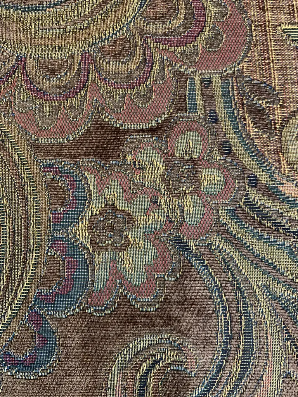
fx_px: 298
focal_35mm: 26
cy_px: 198
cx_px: 149
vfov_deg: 67.3
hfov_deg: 53.1
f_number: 1.8
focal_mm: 4.25
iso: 200
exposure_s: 1/50
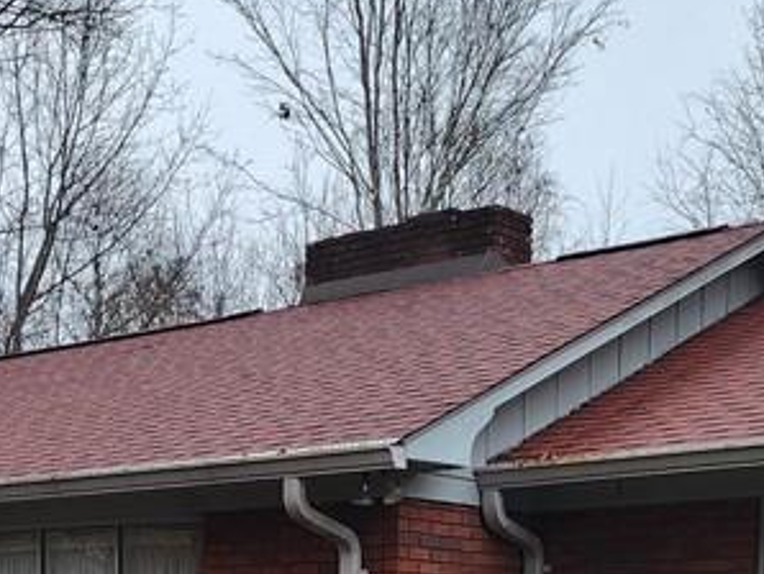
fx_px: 1745
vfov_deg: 16.9
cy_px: 866
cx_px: 154
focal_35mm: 79
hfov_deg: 24.3
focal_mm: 6.4
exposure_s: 1/180
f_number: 1.8
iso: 64
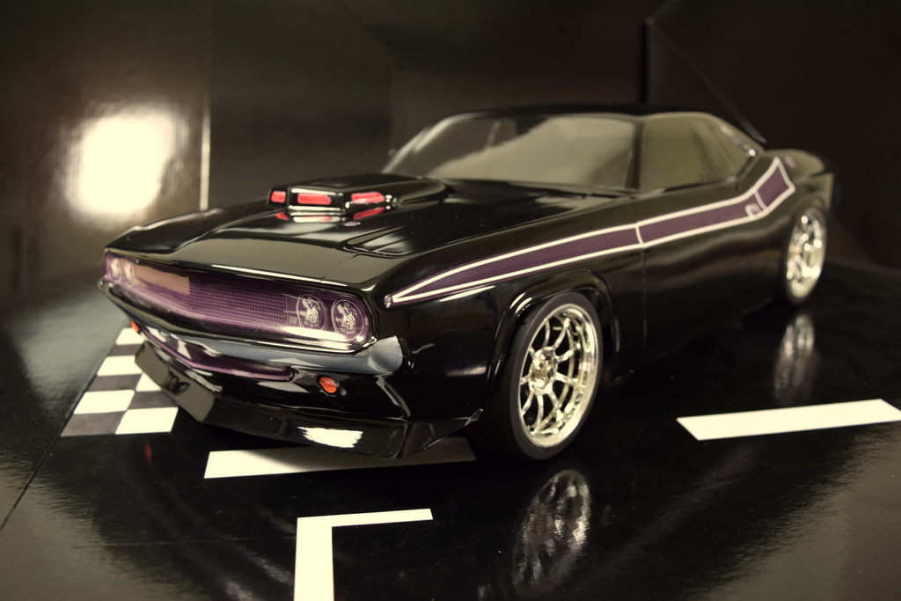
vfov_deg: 40.0
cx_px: 450
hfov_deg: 57.2
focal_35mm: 33
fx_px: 826
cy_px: 300
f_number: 5
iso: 100
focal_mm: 22
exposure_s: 1/20
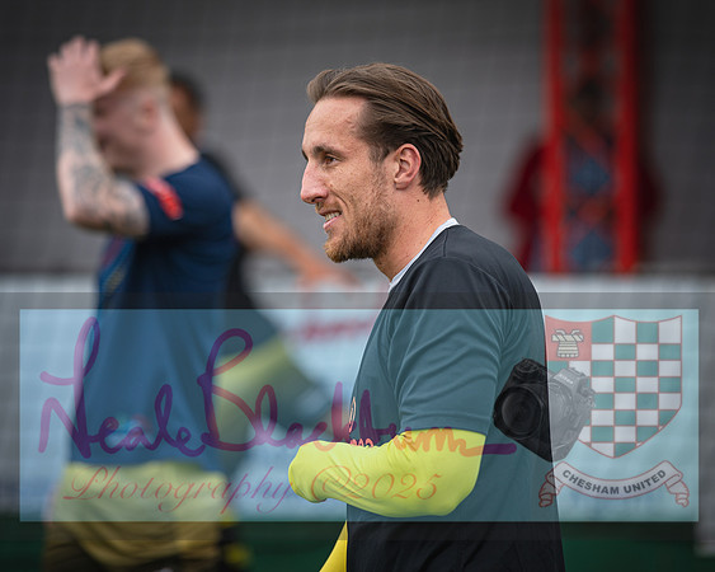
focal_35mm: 164
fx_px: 3479
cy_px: 265
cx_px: 321
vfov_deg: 9.4
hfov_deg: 11.7
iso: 100
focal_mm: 135
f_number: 1.8
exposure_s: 1/1900
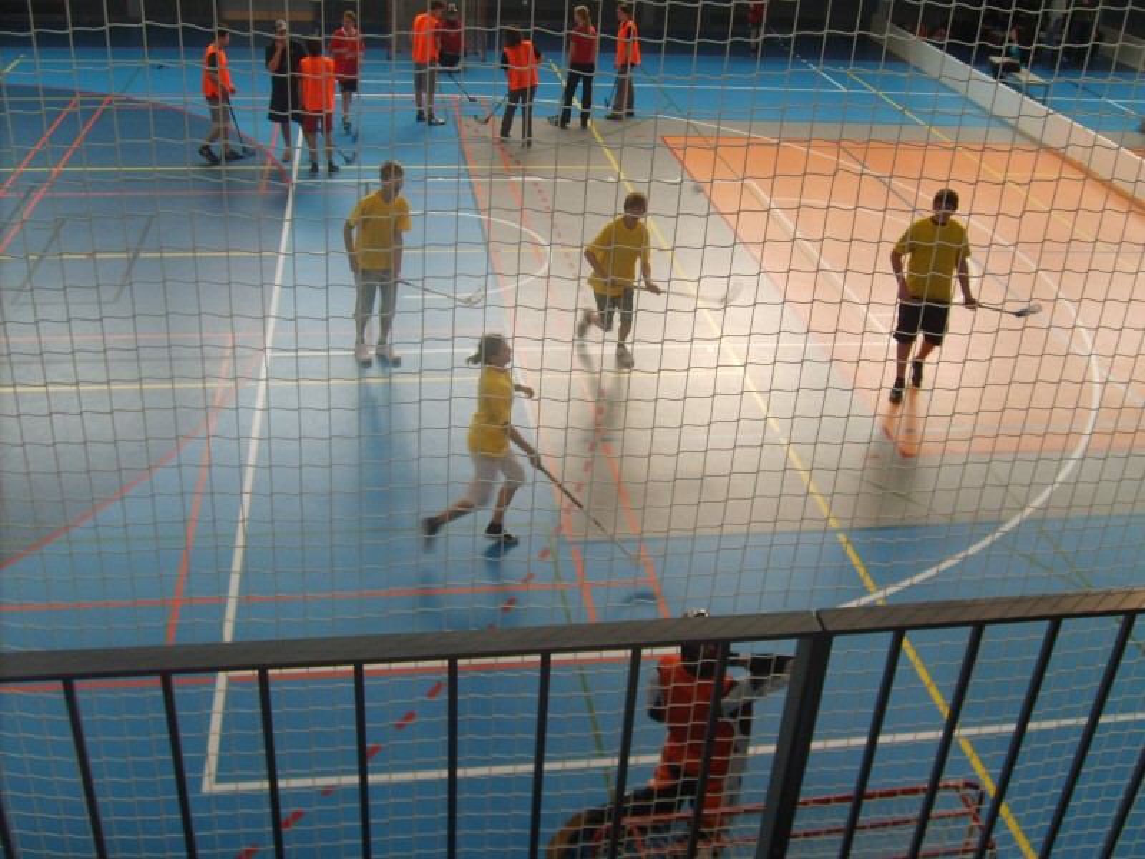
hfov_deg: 52.6
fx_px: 1158
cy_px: 430
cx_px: 572
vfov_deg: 40.7
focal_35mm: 35
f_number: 2.8
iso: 50
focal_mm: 5.8
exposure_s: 1/45
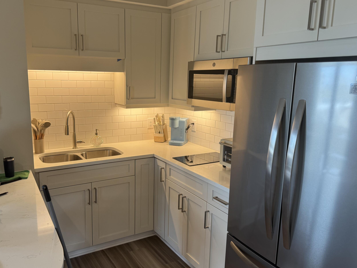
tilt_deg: -10.6
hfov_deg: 61.4
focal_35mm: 29
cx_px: 155
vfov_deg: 48.2
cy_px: 134
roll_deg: -1.2
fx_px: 299
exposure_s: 1/120
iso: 100
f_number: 1.78
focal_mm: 6.76
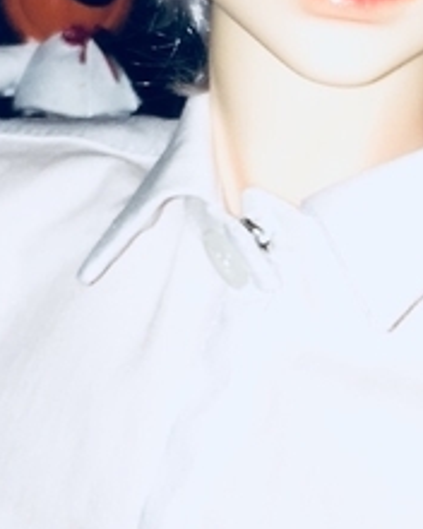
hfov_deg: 11.4
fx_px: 2066
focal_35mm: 132
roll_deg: -5.2
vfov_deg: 14.5
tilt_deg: -31.5
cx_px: 531
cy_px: 409
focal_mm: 4.15
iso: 25
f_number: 2.2
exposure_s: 1/54
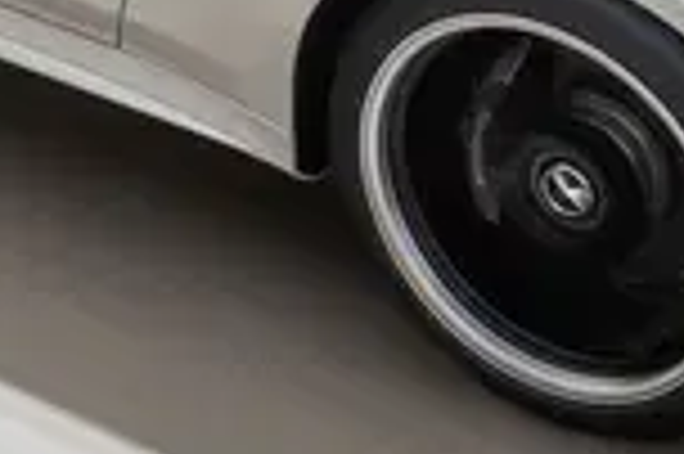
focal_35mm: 316
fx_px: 5997
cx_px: -184
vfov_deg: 4.3
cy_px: -211
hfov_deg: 6.5
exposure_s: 1/1.67
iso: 100
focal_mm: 40
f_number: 16
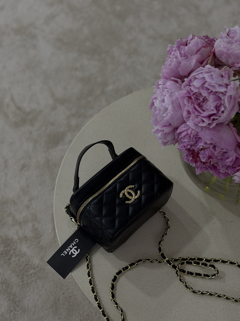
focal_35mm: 48
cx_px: 120
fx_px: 444
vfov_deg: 39.7
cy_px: 160
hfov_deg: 30.3
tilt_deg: -59.1
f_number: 1.78
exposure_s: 1/50
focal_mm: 6.76
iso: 80
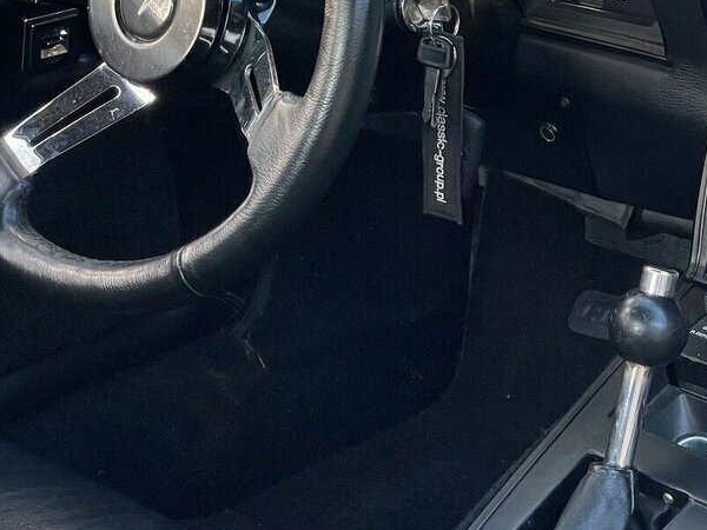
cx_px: 508
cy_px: 75
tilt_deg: -19.5
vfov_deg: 14.1
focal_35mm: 104
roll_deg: +0.8
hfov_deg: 18.8
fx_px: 2124
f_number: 2
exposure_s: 1/99
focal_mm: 6
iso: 125
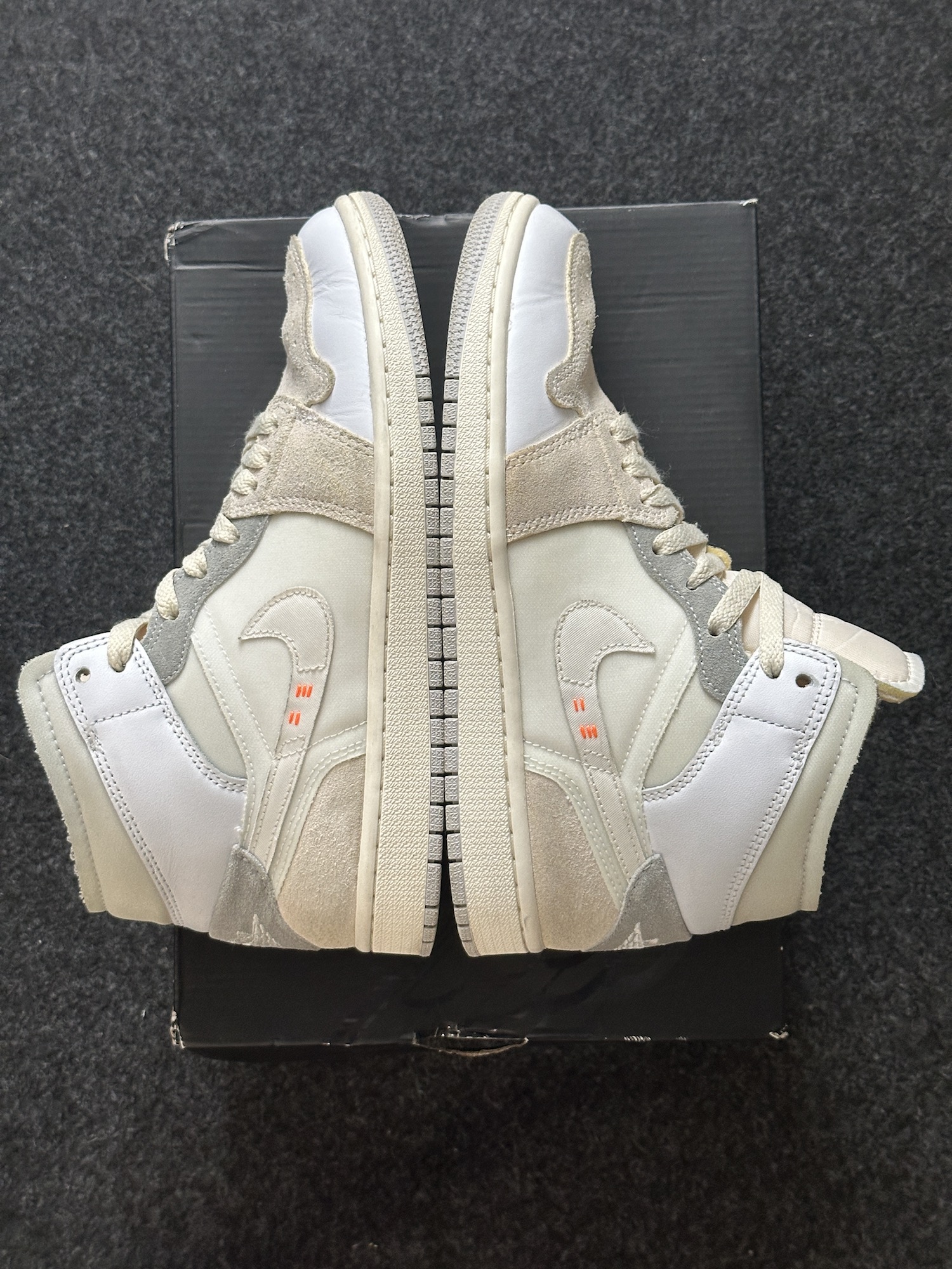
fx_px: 1760
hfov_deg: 30.3
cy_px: 634
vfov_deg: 39.7
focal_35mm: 48
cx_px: 476
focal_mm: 6.86
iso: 250
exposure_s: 1/50
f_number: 1.78
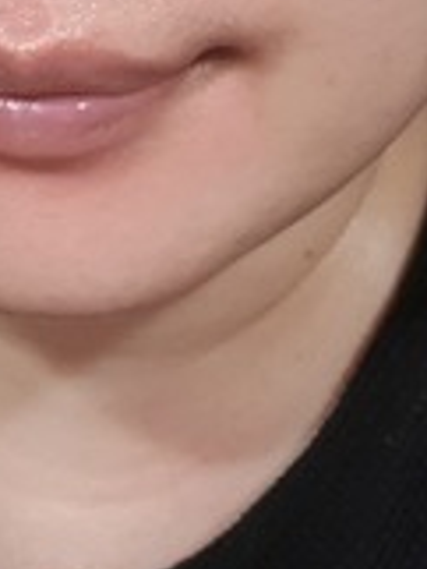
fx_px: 1429
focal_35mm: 87
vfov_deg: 21.2
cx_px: 74
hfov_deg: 16.8
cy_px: -76
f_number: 1.7
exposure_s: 1/40
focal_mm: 2.92
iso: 160
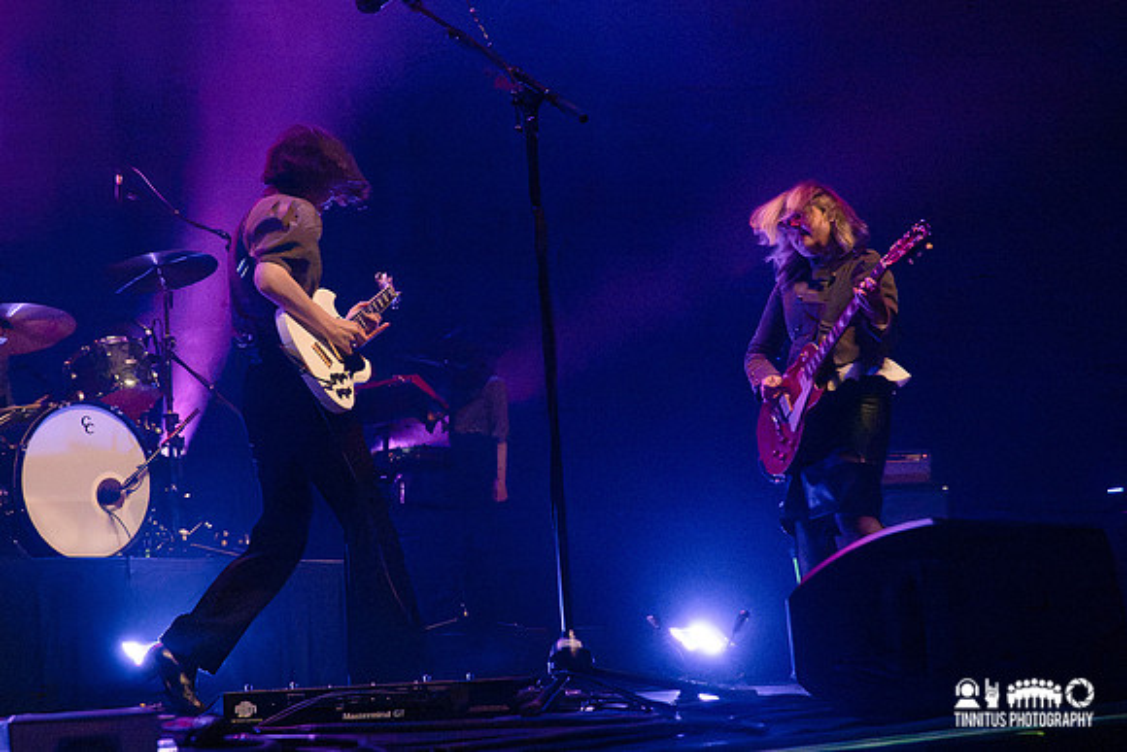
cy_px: 377
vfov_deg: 22.7
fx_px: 1874
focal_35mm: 60
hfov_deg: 33.4
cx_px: 483
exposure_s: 1/320
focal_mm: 14.4
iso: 6400
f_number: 3.5
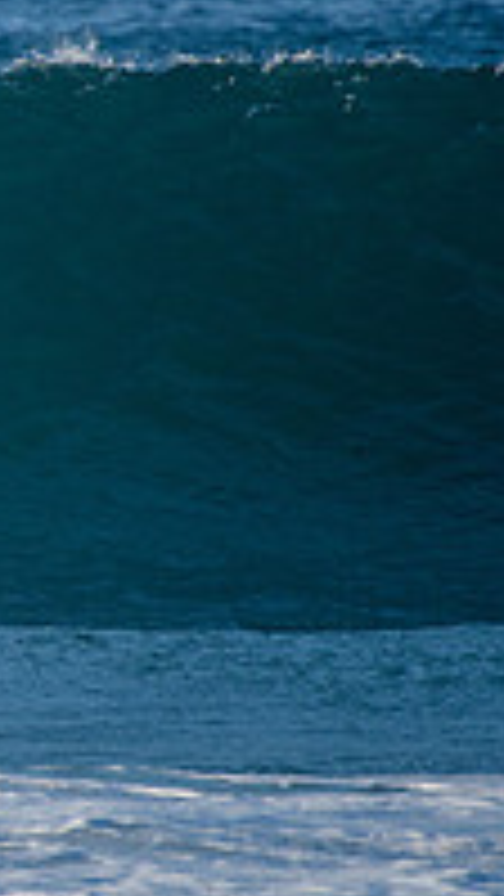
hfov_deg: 0.7
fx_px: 39208
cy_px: 298
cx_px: -770
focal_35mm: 1651
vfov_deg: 1.3
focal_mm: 500
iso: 360
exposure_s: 1/2000
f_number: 5.6
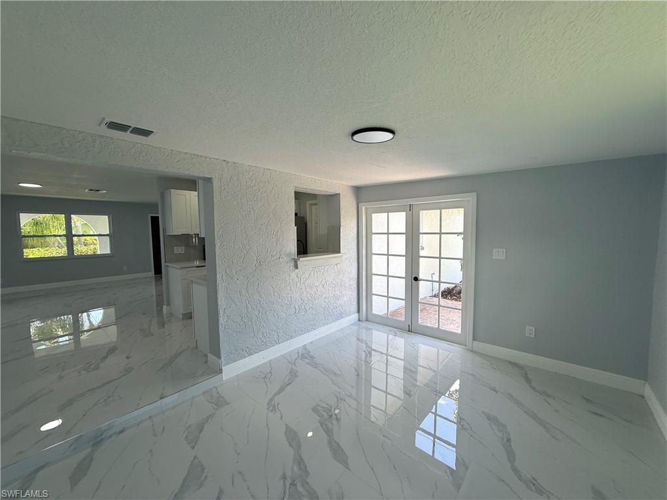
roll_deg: +0.2
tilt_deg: -3.3
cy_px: 250
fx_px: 270
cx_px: 334
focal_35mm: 14
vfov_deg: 85.7
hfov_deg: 102.1
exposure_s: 1/157
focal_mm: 2.22
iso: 50
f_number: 2.2
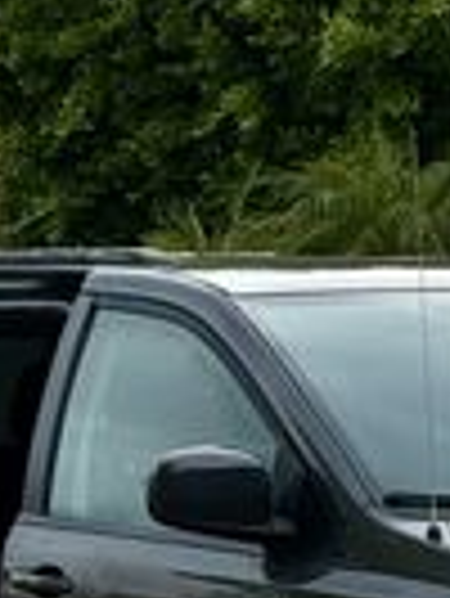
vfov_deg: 8.6
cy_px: 234
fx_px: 3998
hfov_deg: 6.4
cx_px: 346
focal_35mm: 231
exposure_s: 1/4878
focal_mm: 6.76
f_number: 1.78
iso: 64
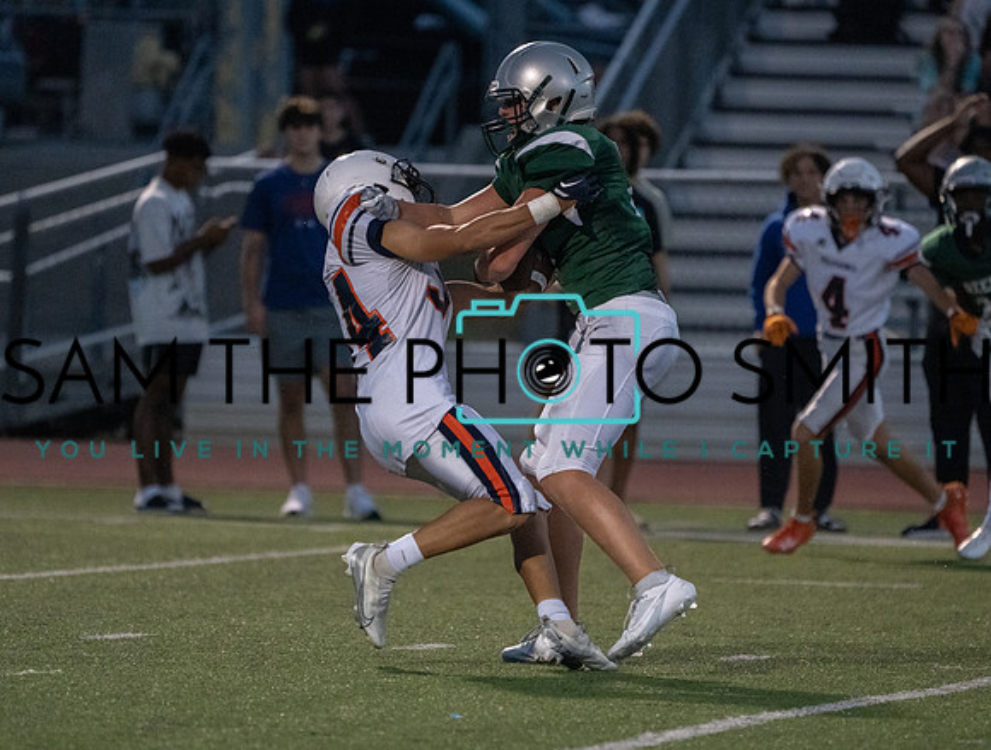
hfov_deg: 4.3
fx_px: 13152
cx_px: 497
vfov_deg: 3.3
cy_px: 408
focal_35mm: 458
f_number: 5.6
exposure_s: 1/1000
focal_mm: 382
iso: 10000
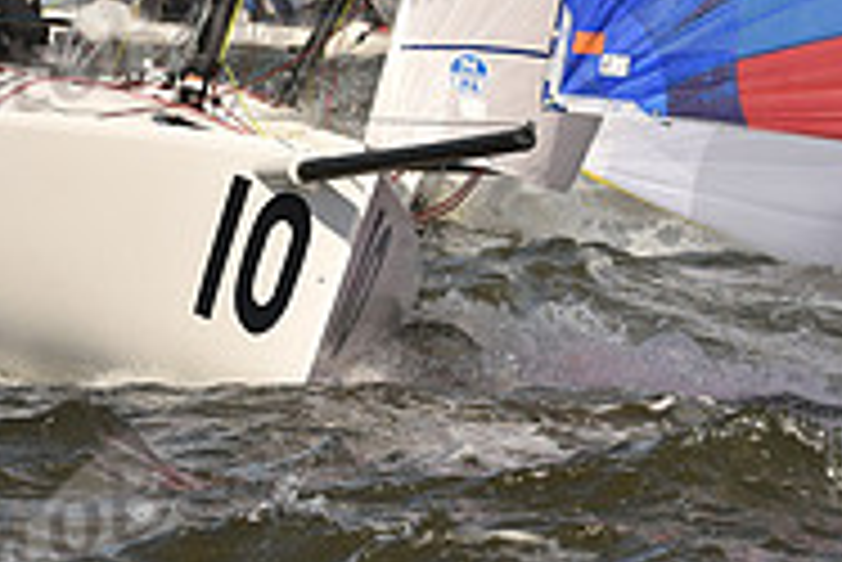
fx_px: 23945
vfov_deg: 1.3
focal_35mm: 1023
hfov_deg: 2.0
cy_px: -250
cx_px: 689
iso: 500
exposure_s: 1/1250
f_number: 11
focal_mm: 330
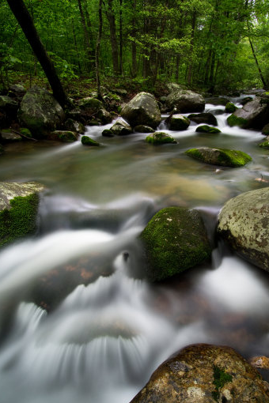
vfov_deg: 89.8
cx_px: 157
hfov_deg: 66.9
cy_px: 217
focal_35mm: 18
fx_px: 202
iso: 100
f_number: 4.5
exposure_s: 30
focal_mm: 10
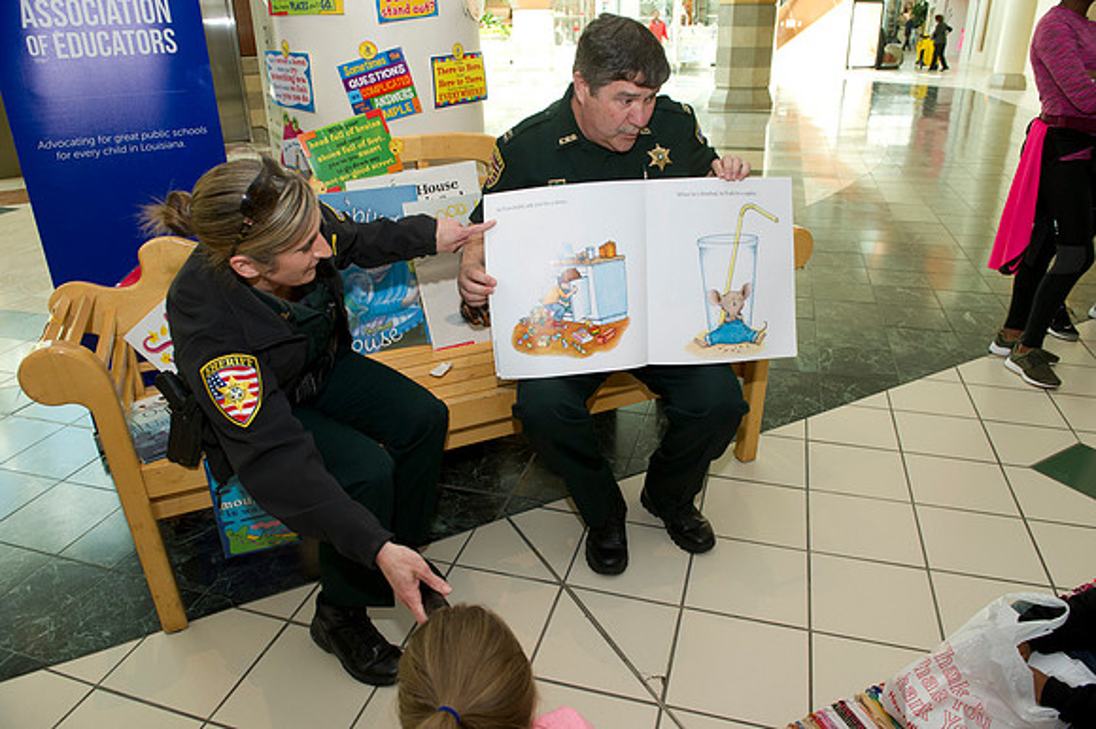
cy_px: 364
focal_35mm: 24
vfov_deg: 53.1
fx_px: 730
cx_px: 548
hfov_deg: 73.8
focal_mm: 24
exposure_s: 1/250
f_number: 5.6
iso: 1250
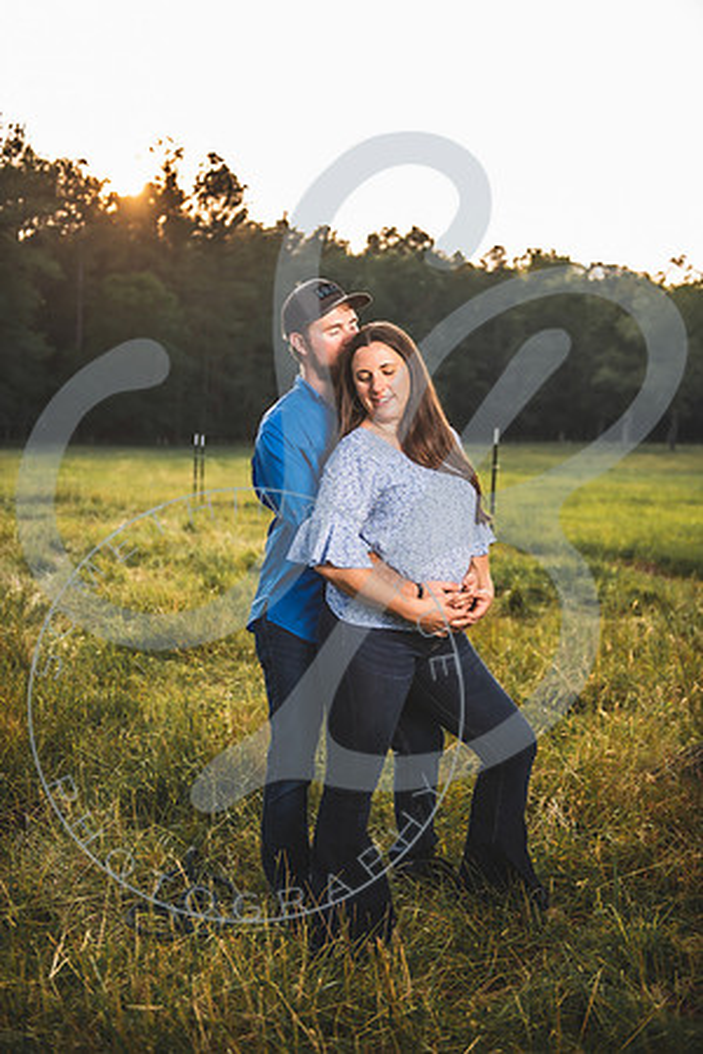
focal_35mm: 42
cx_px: 352
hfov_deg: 31.9
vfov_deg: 46.4
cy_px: 527
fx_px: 1230
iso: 100
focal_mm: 42
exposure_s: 1/250
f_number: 2.8
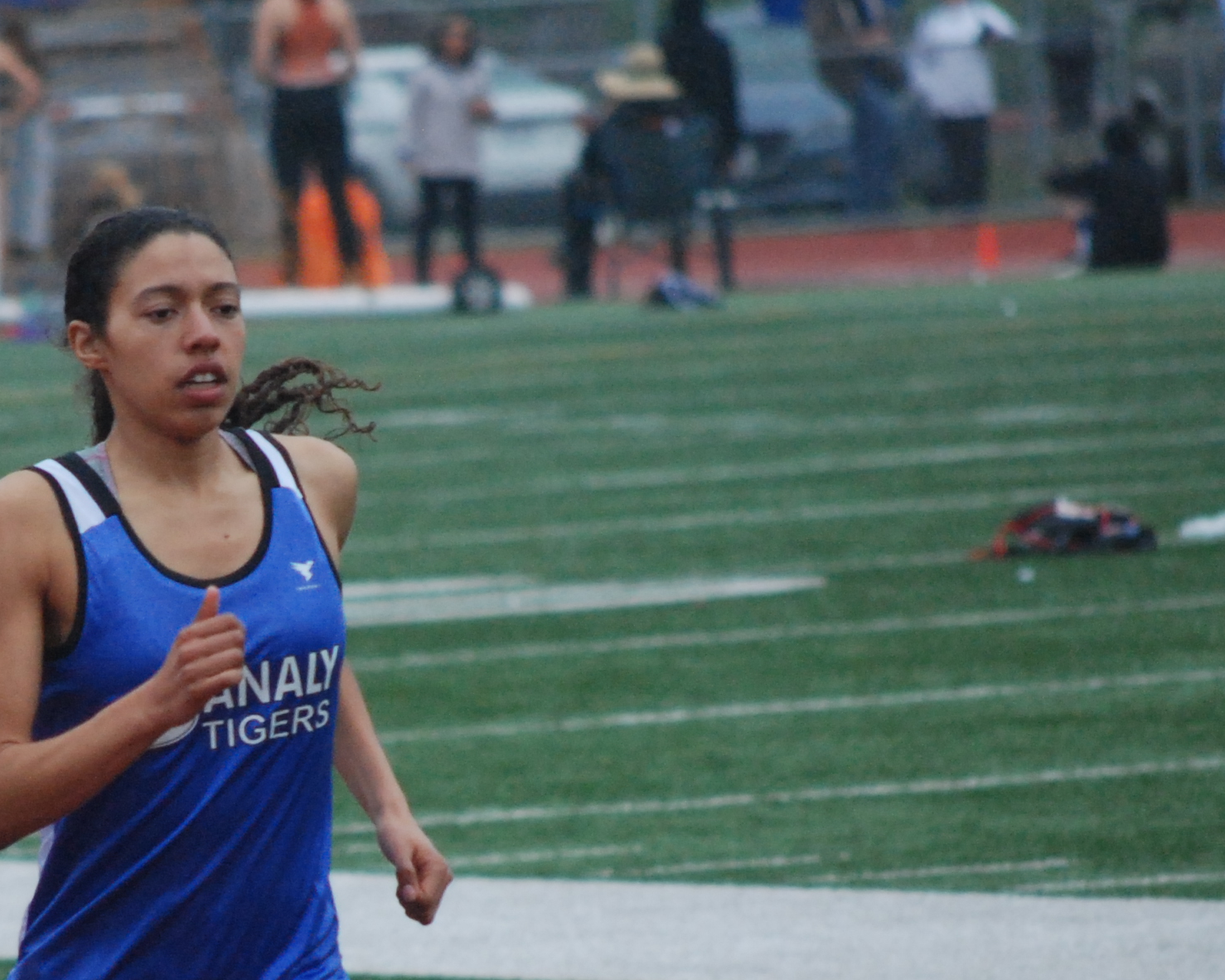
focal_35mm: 646
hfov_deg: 3.0
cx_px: 202
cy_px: 783
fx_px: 23426
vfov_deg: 2.4
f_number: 5.6
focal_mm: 175
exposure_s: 1/1250
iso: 1000
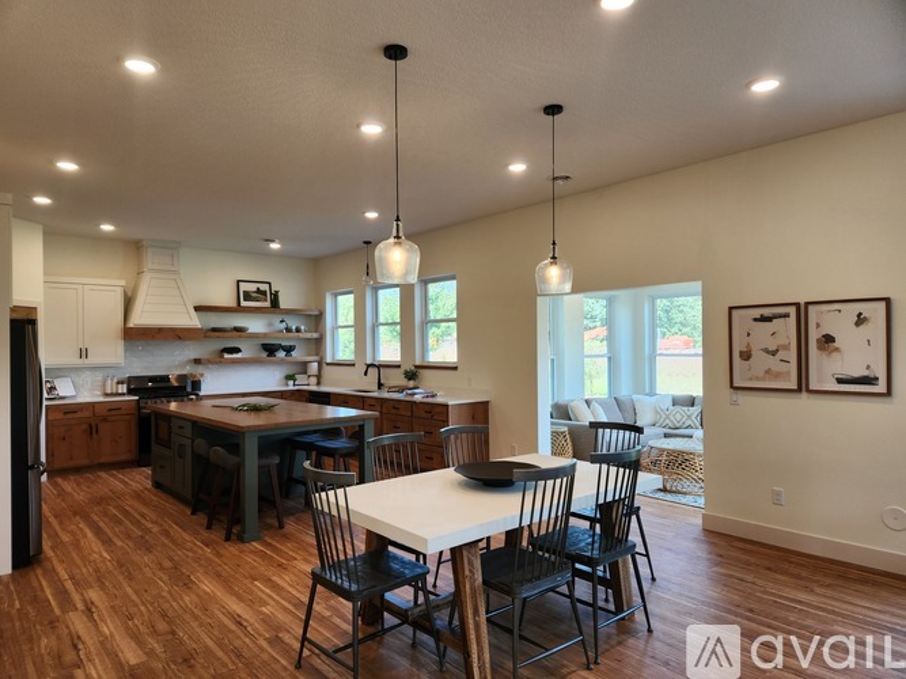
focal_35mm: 23
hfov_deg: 73.9
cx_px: 453
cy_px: 340
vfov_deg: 58.9
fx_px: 602
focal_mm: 5.4
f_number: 1.8
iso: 64
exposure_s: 1/120
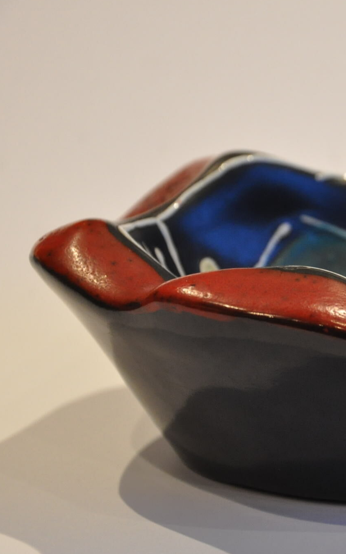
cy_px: 287
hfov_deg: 7.2
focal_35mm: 182
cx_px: 398
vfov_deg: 11.5
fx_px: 2744
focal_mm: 75
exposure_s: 1/30
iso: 1600
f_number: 5.3
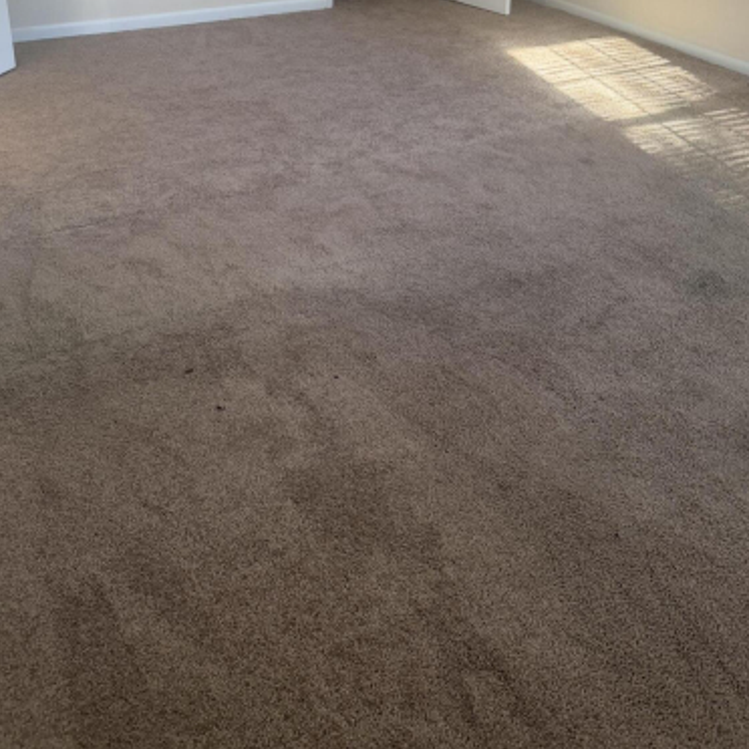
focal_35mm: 38
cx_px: 395
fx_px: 930
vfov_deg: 41.1
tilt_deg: -19.3
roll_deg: -0.6
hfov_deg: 43.8
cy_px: 102
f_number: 1.78
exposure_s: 1/98
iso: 200
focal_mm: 6.76
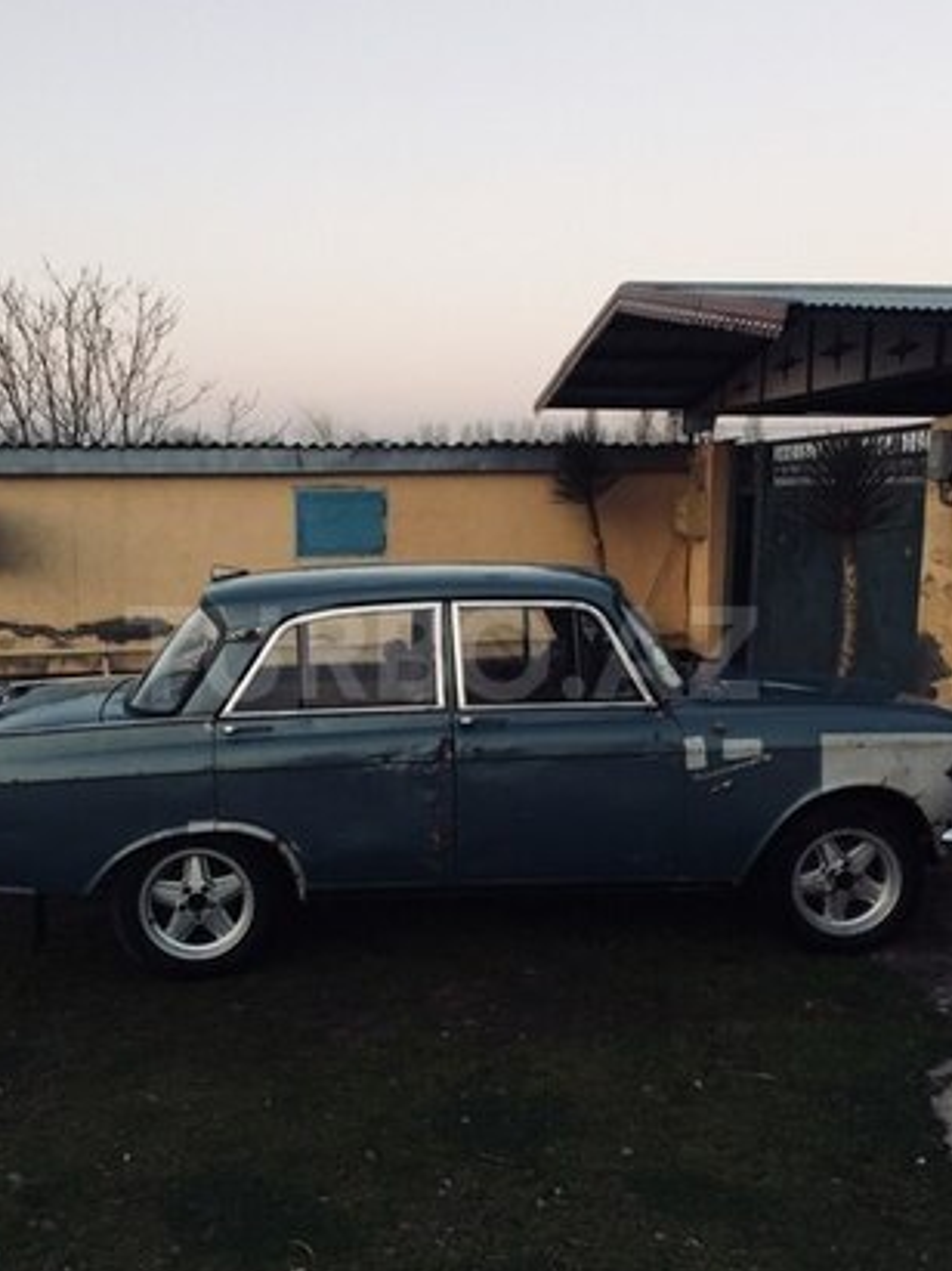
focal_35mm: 35
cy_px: 653
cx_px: 442
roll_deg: +0.8
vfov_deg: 52.6
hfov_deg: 40.7
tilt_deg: -7.7
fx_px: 1284
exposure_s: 1/100
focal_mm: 4.15
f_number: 2.2
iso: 40
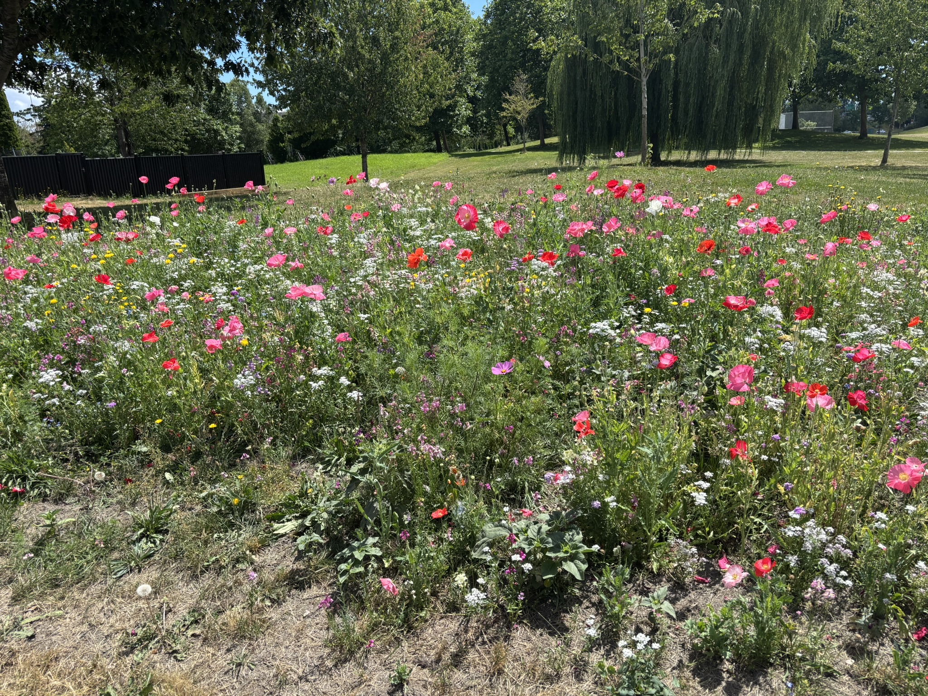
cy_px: 348
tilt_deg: -15.8
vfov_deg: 53.1
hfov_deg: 67.3
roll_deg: +2.1
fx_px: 697
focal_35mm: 26
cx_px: 464
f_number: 1.6
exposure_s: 1/2024
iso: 50
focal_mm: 5.96
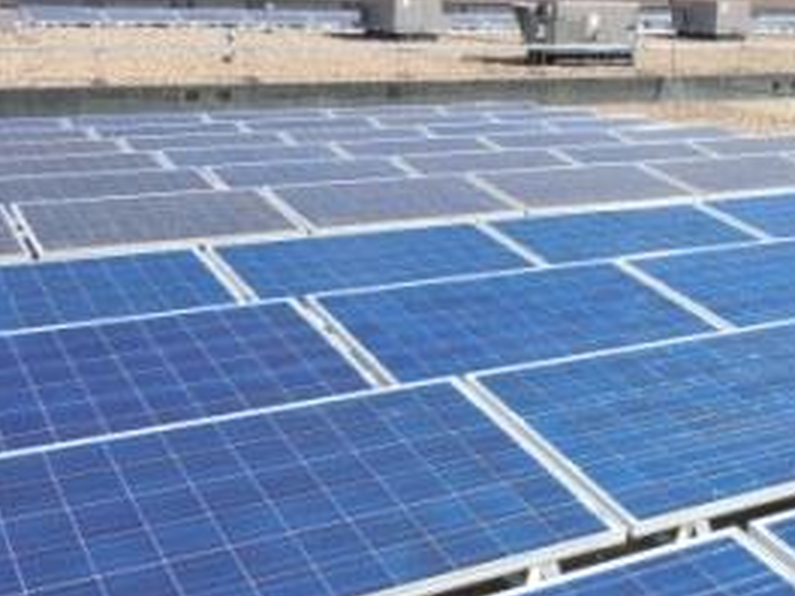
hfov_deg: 37.1
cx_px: 524
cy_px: 262
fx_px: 1171
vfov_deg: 28.5
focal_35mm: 51
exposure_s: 1/800
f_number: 3.5
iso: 100
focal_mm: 5.4
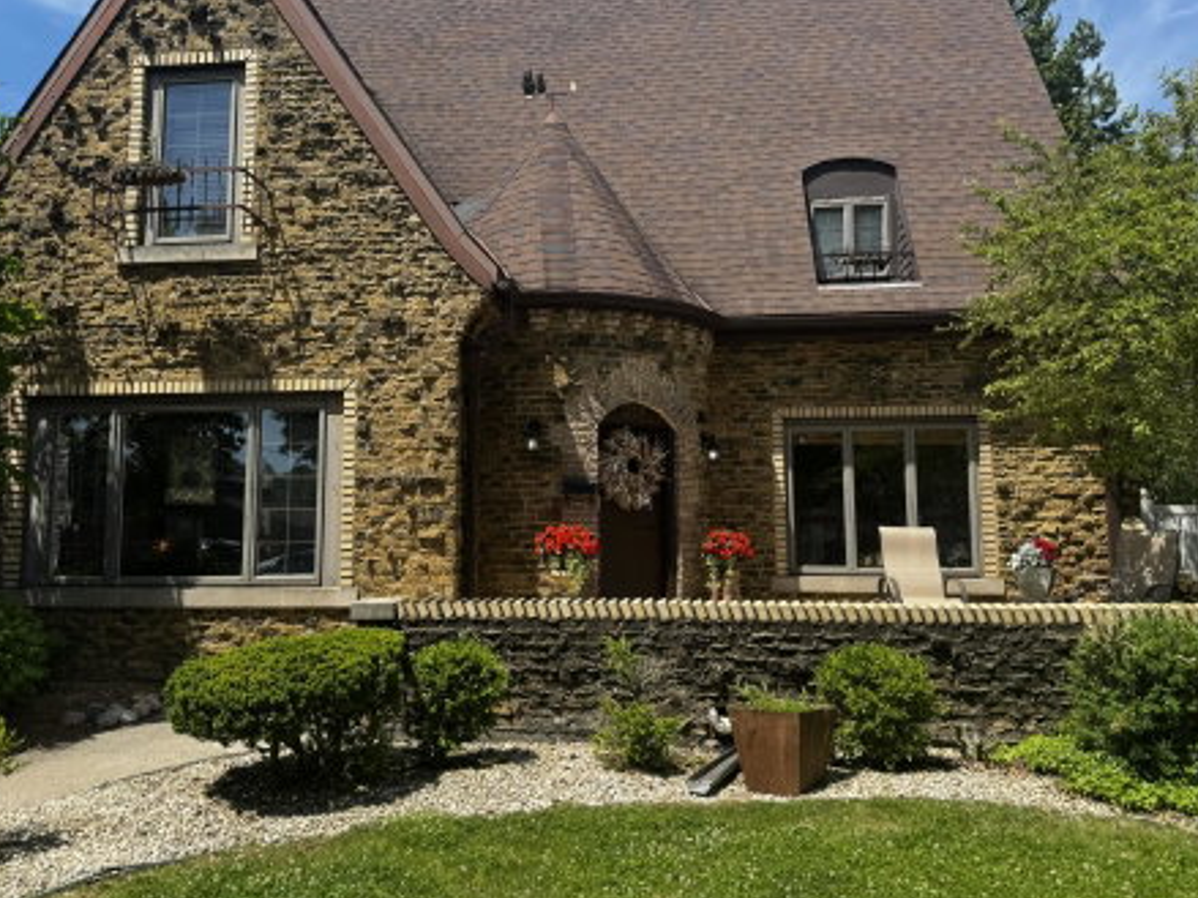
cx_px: 568
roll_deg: -0.2
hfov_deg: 63.4
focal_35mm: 28
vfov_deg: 49.7
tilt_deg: +5.8
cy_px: 429
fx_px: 969
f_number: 1.78
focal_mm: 6.76
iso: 80
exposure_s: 1/2331
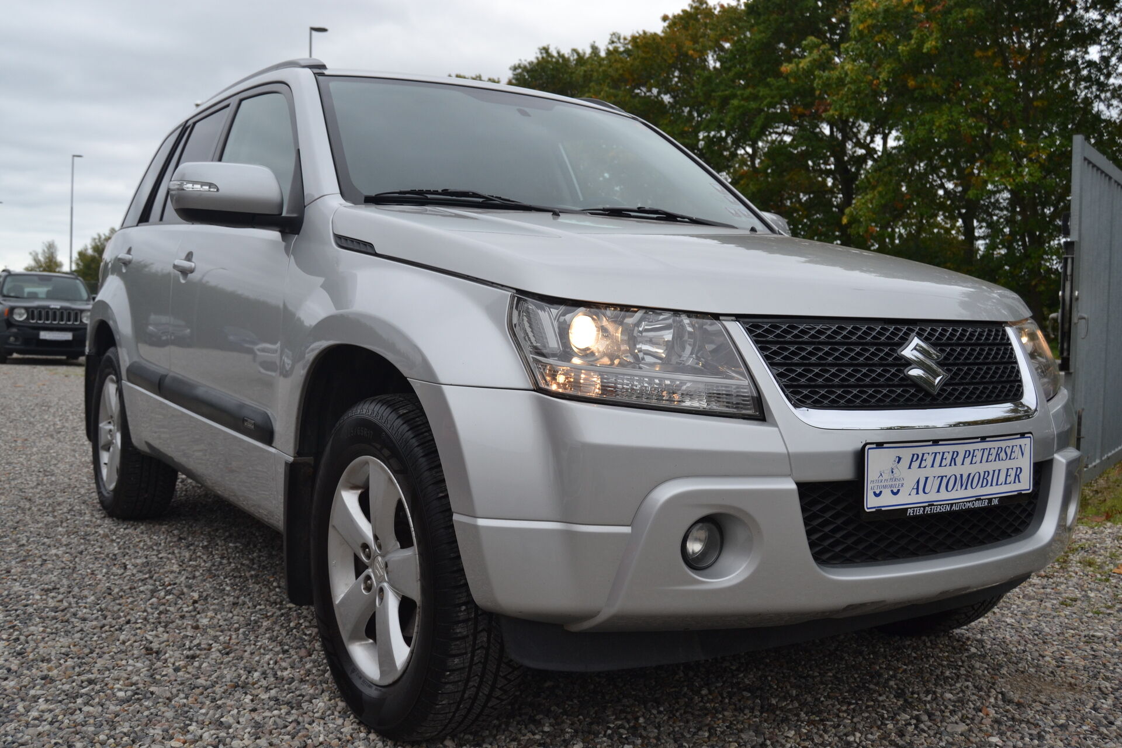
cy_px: 374
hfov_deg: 55.1
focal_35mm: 34
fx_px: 1075
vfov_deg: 38.4
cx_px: 561
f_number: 5.6
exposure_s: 1/125
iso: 250
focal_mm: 23
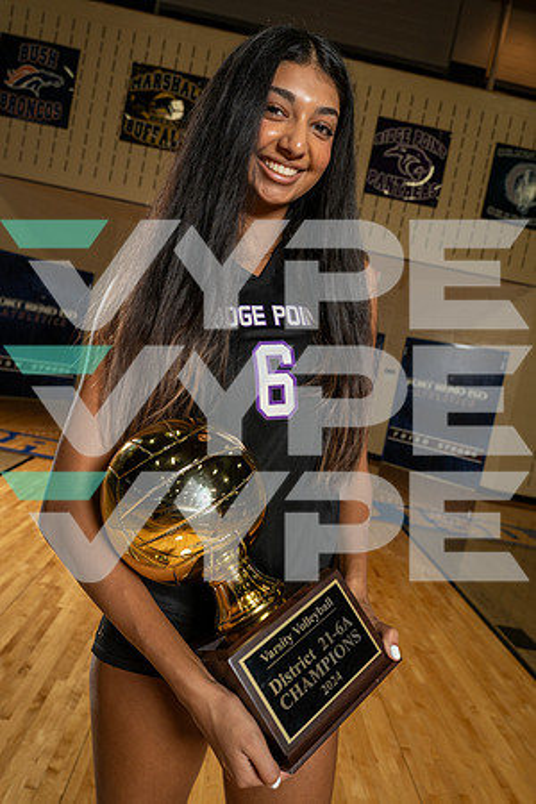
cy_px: 402
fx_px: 625
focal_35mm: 28
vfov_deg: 65.5
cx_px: 268
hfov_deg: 46.4
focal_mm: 28
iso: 500
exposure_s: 1/250
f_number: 5.6
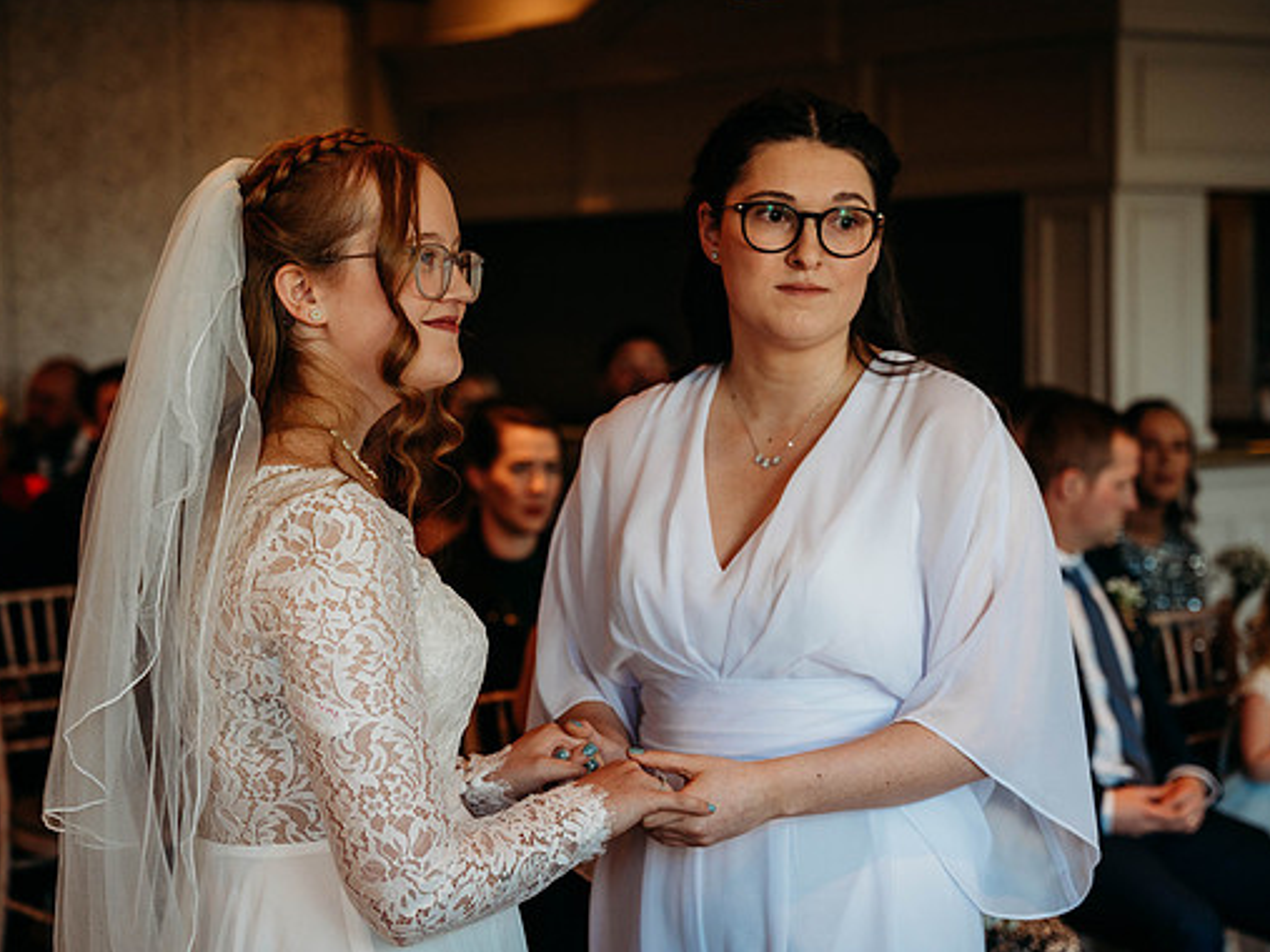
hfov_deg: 25.3
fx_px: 2824
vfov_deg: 19.1
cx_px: 589
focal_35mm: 77
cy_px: 476
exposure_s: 1/200
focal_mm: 70
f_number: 4
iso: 560
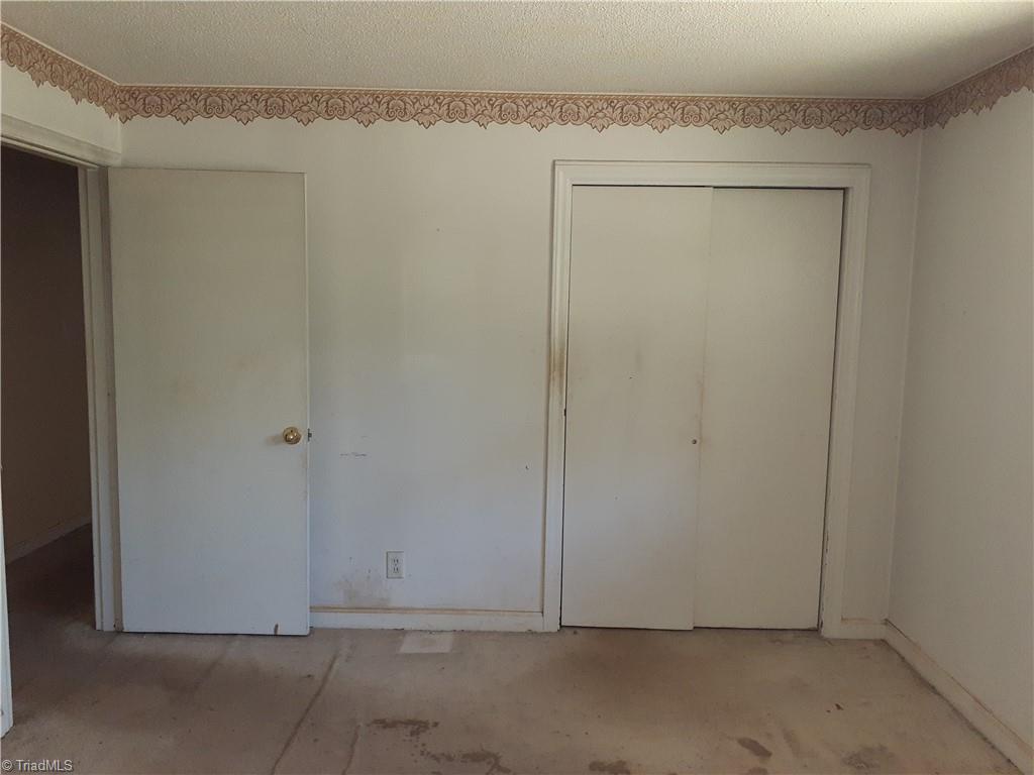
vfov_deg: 51.4
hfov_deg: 65.3
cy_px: 388
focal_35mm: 27
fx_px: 807
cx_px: 517
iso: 400
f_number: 1.9
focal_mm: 3.6
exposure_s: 1/60
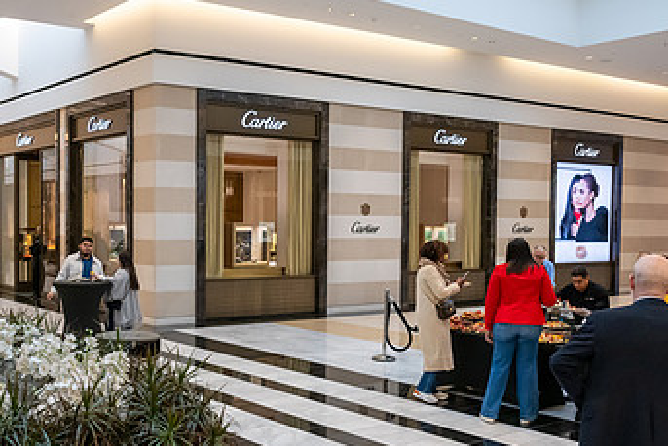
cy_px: 252
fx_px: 798
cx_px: 253
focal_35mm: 43
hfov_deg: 45.1
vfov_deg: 31.2
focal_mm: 24
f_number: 3.5
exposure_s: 1/1250
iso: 3200
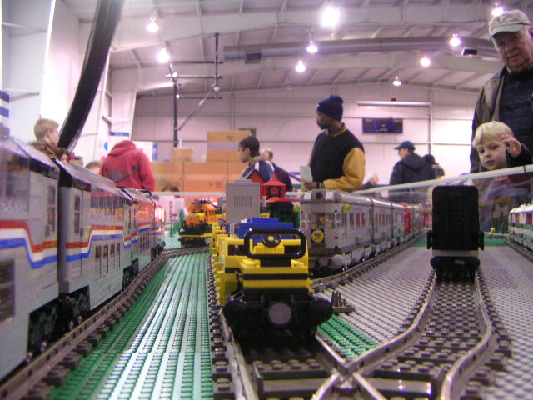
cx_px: 266
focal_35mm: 40
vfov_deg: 36.0
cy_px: 200
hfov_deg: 46.8
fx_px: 616
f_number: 2.9
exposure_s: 1/20
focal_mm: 5.3
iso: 400
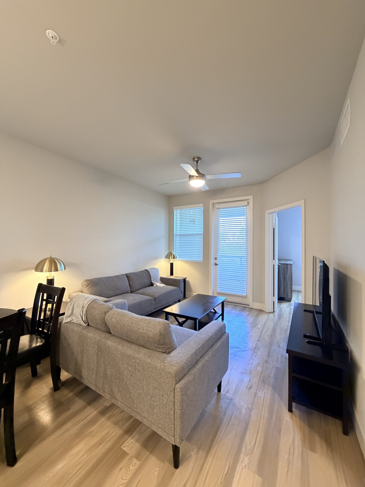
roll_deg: -0.3
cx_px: 182
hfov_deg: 85.7
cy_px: 244
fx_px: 197
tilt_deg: +0.7
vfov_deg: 102.1
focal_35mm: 14
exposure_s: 1/60
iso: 640
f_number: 2.2
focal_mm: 2.22
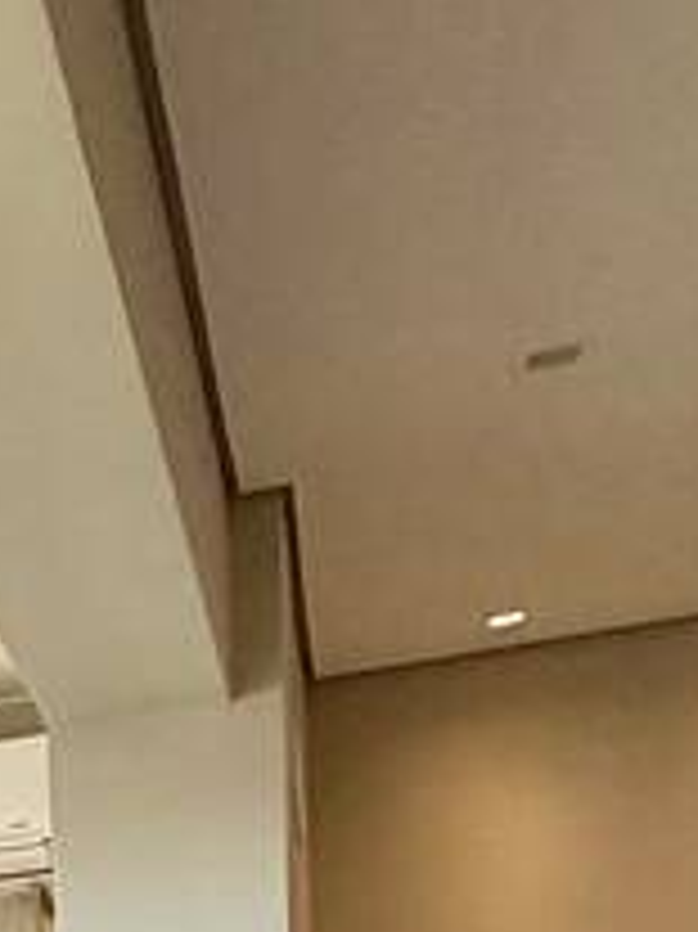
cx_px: -806
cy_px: 1346
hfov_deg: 15.1
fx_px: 1965
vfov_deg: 22.5
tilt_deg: -0.4
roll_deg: +1.3
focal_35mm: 73
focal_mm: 2.22
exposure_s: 1/218
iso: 50
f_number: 2.2
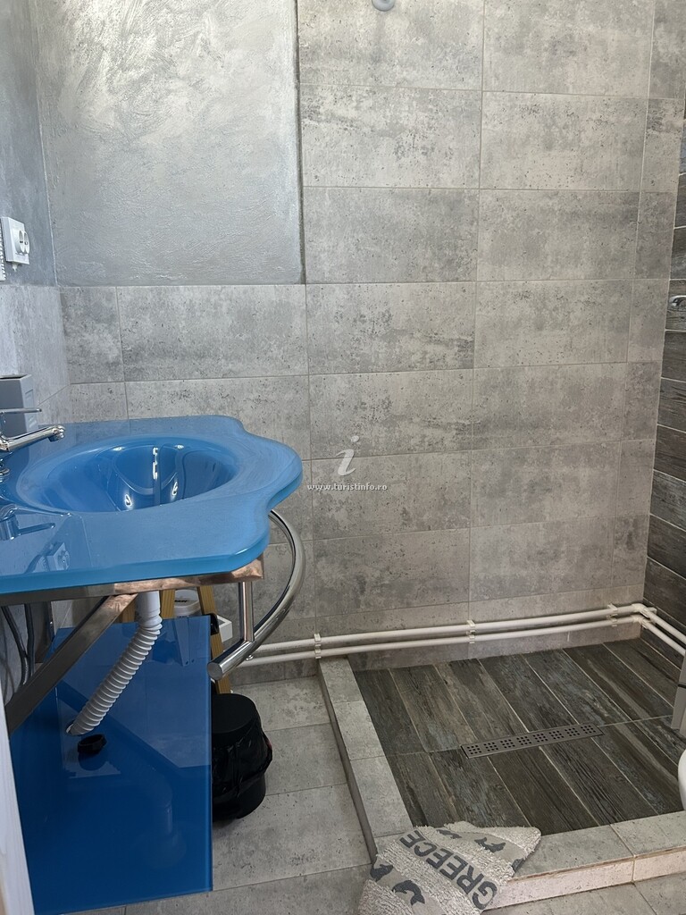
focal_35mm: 26
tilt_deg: -13.1
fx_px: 687
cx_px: 343
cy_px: 458
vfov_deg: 67.3
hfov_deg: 53.1
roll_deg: +1.1
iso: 200
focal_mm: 5.7
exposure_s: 1/50
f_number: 1.5
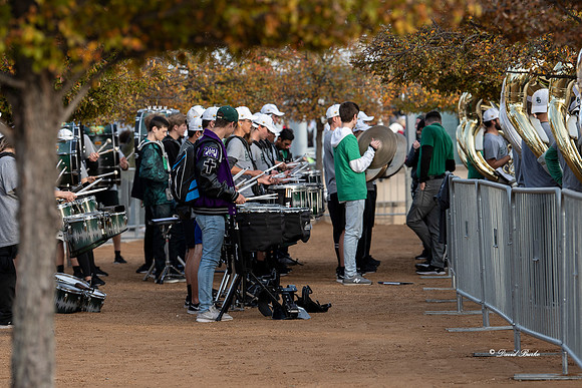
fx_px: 3274
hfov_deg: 10.2
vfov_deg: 6.8
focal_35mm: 202
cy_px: 194
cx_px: 291
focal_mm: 135
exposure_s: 1/400
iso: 140
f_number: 4
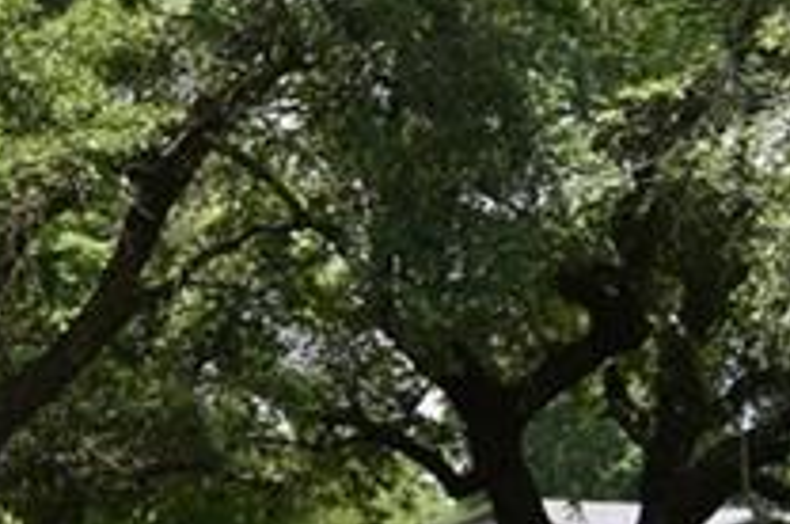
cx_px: -961
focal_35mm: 133
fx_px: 2914
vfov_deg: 10.2
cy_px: 486
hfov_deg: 12.7
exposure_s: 1/250
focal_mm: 18
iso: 200
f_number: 8
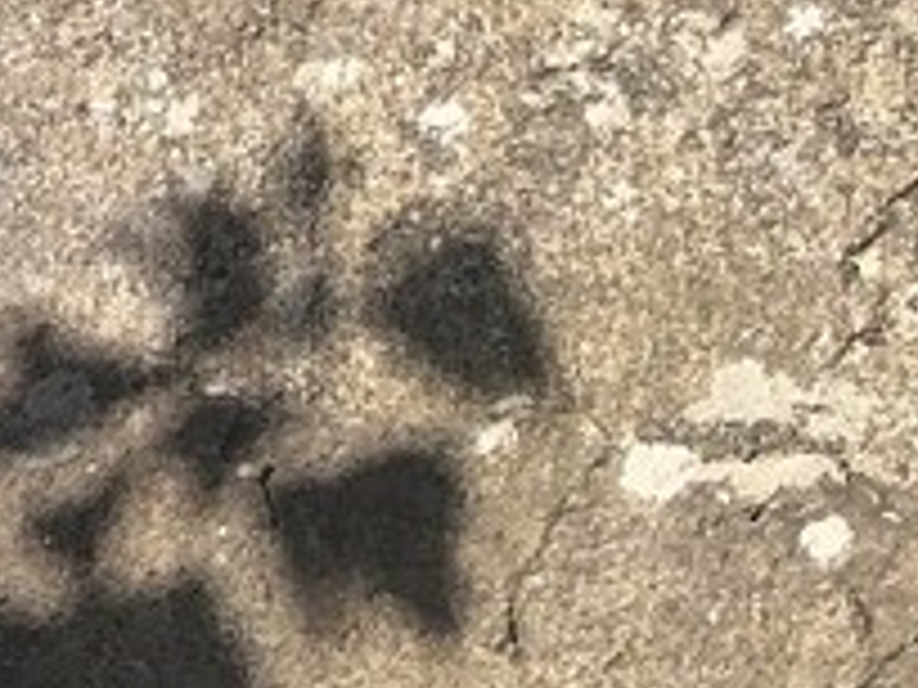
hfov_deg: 9.9
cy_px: -553
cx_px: -1575
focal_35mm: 165
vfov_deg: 8.6
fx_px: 4376
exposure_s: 1/1372
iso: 20
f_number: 1.8
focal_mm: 3.99
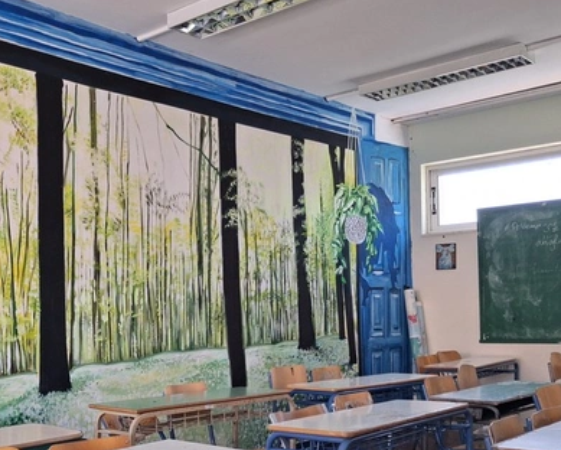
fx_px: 731
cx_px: 133
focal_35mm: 44
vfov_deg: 33.6
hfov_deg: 40.6
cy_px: 327
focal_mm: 4
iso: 80
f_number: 1.8
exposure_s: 1/120
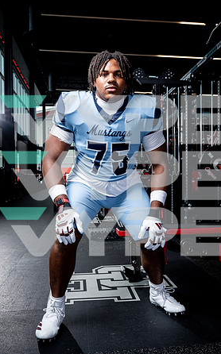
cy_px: 176
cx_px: 118
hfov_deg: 36.2
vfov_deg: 55.4
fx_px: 338
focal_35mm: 35
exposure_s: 1/250
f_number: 8
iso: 640
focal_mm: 34
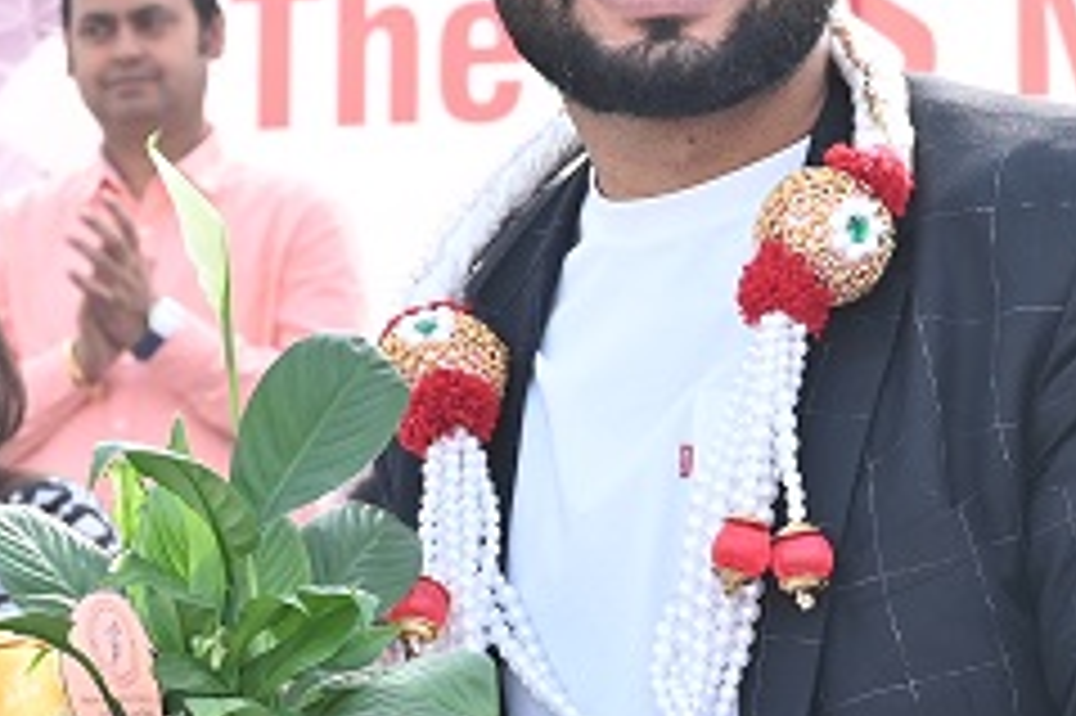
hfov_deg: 9.4
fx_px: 6511
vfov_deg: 6.3
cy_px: 453
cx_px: 1117
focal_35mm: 218
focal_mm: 43
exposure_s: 1/160
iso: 200
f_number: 5.6
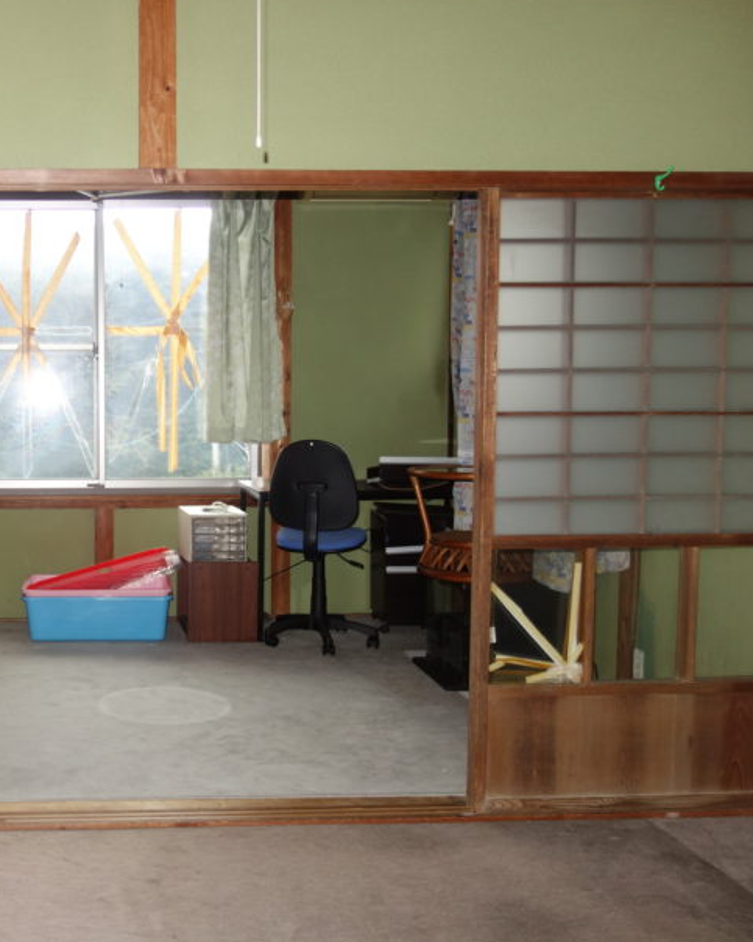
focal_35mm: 40
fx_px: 1115
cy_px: 469
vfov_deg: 45.8
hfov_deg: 35.3
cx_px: 84
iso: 250
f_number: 1.8
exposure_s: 1/30
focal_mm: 10.4
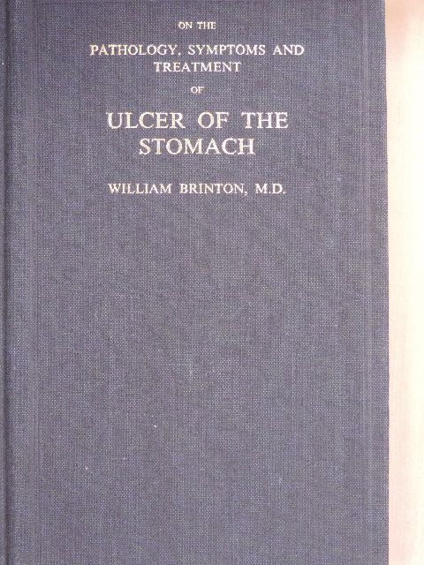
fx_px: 1143
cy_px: 282
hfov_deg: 21.0
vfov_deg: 27.8
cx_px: 212
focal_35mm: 70
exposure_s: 1/15
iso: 720
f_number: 3.9
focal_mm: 12.4
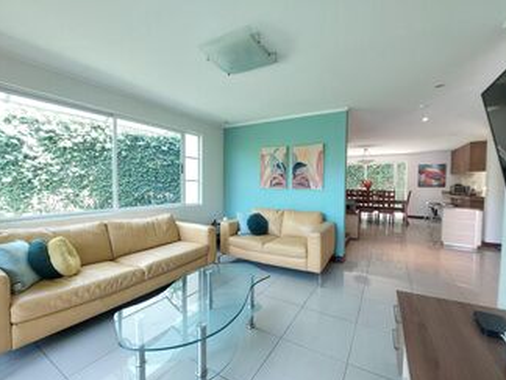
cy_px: 191
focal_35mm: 14
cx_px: 268
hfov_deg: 101.9
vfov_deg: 85.7
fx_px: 205
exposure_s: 1/60
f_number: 2.2
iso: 320
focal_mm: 1.74
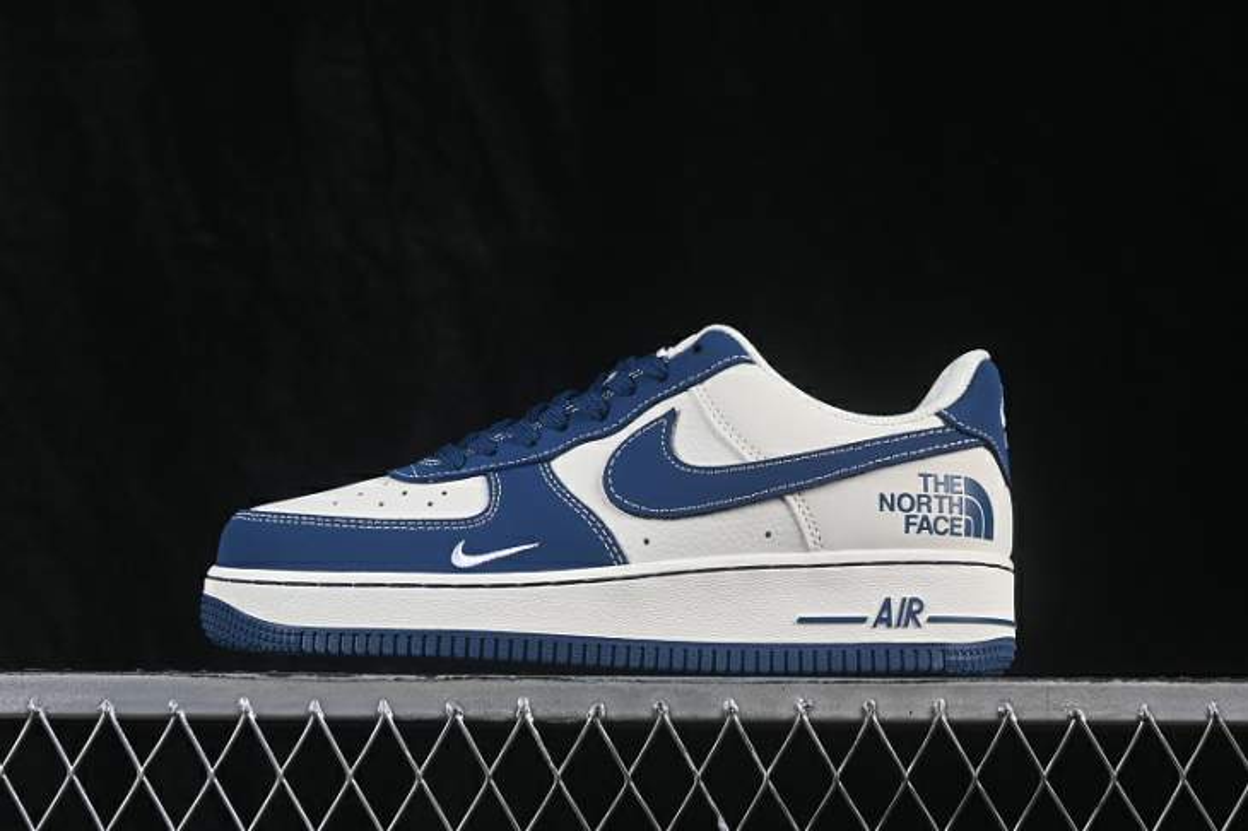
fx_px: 2599
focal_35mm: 75
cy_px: 416
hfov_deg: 27.0
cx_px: 624
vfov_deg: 18.2
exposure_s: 1/80
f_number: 8
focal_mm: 50
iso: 160
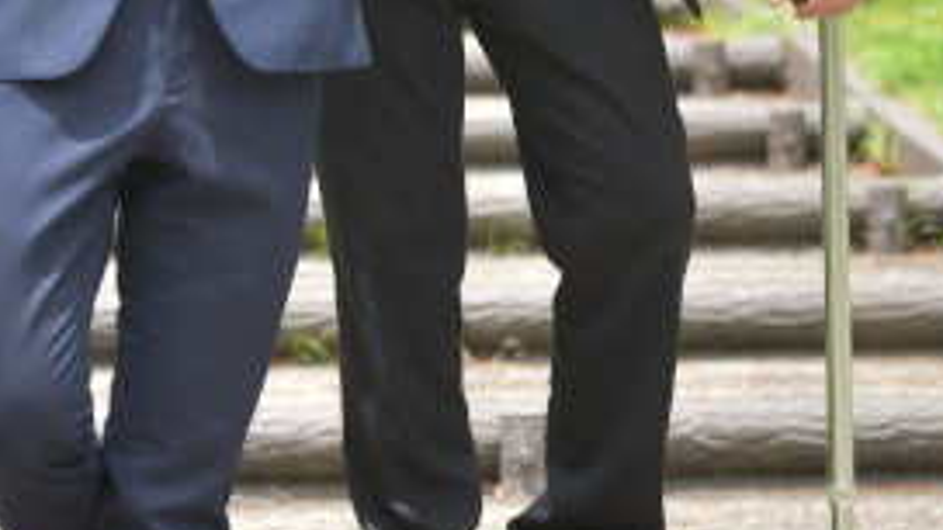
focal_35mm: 324
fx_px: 8101
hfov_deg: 6.7
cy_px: -242
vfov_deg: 3.7
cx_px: 548
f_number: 4
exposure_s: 1/400
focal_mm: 105
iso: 100
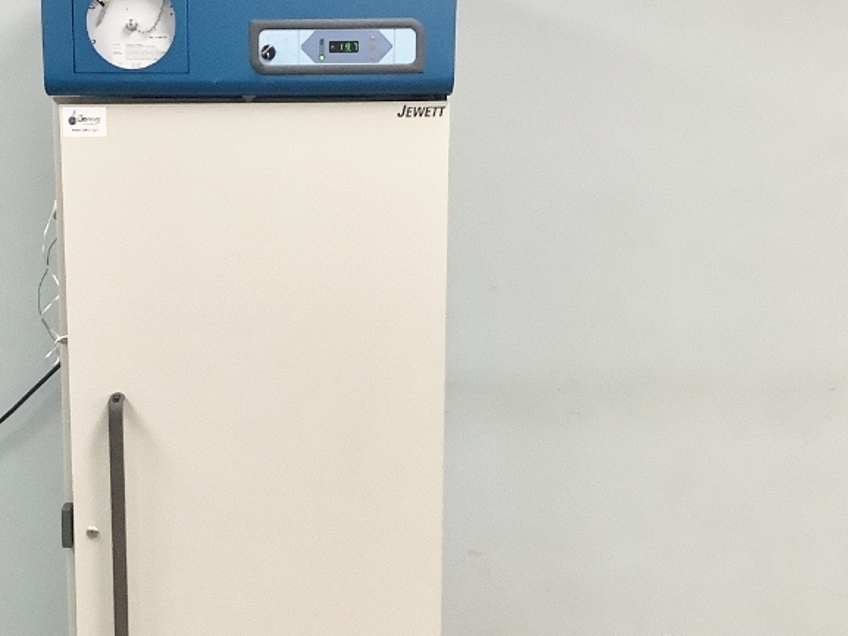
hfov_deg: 34.5
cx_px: 263
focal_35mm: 55
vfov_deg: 26.5
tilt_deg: -10.5
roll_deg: +0.1
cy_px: 405
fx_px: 1348
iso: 125
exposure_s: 1/60
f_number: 2.4
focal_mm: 3.3
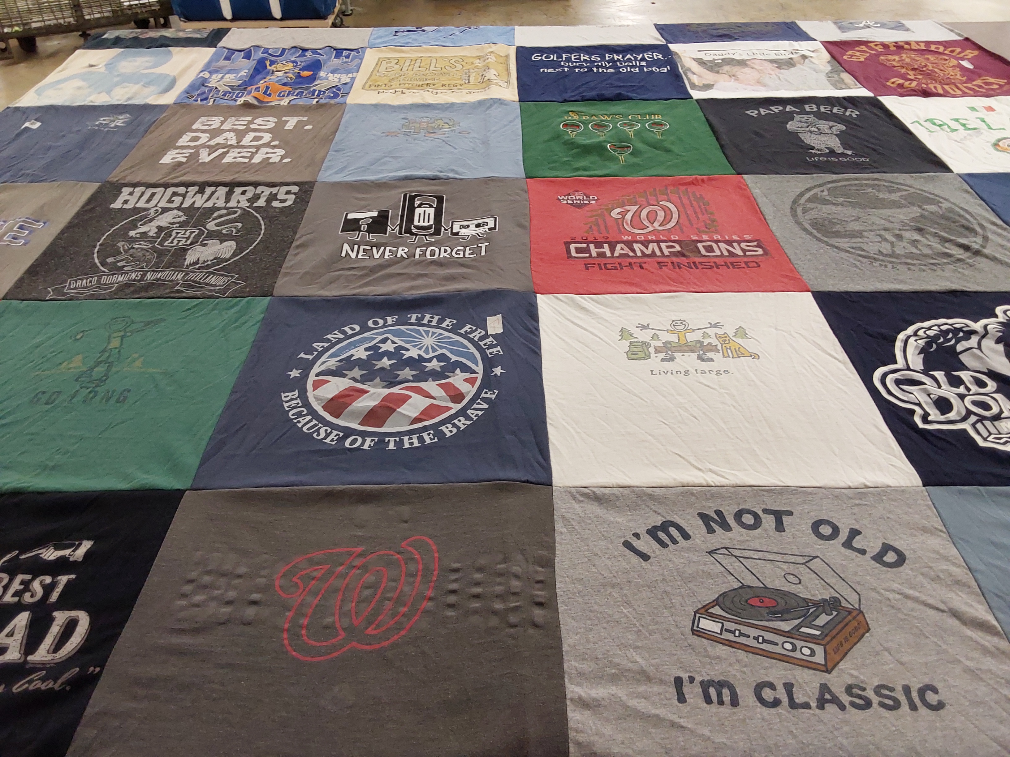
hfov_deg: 63.4
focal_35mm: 28
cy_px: 378
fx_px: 817
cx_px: 505
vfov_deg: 49.7
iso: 100
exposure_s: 1/50
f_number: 1.9
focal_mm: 2.91
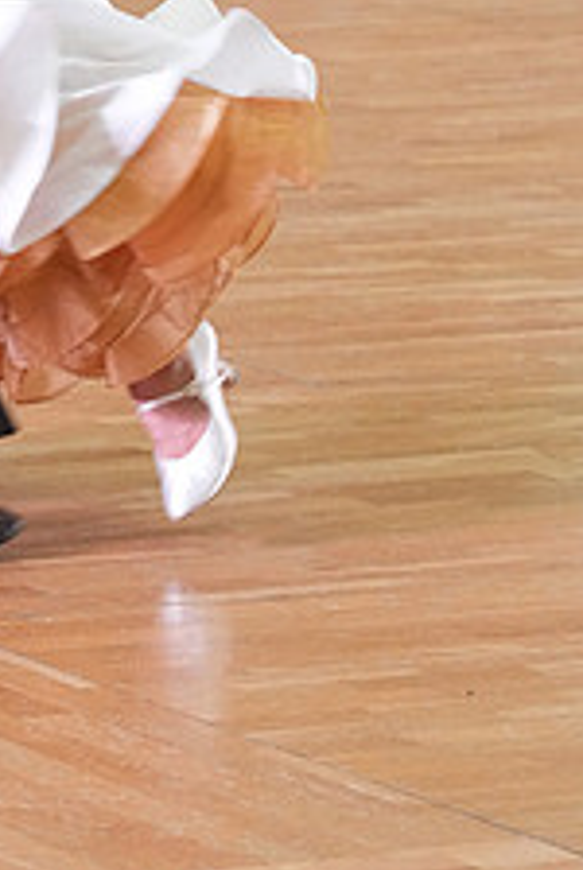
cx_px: -60
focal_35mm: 323
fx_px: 7821
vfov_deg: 6.3
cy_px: -245
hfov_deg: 4.3
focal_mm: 125
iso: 3200
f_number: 5.6
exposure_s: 1/200
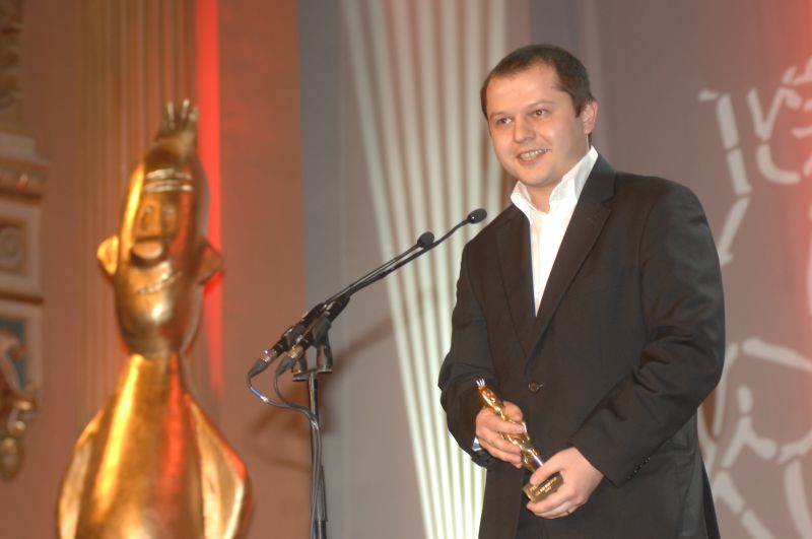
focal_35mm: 120
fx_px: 2703
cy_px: 270
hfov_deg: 17.1
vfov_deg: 11.4
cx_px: 406
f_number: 3.5
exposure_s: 1/60
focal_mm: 80
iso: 400
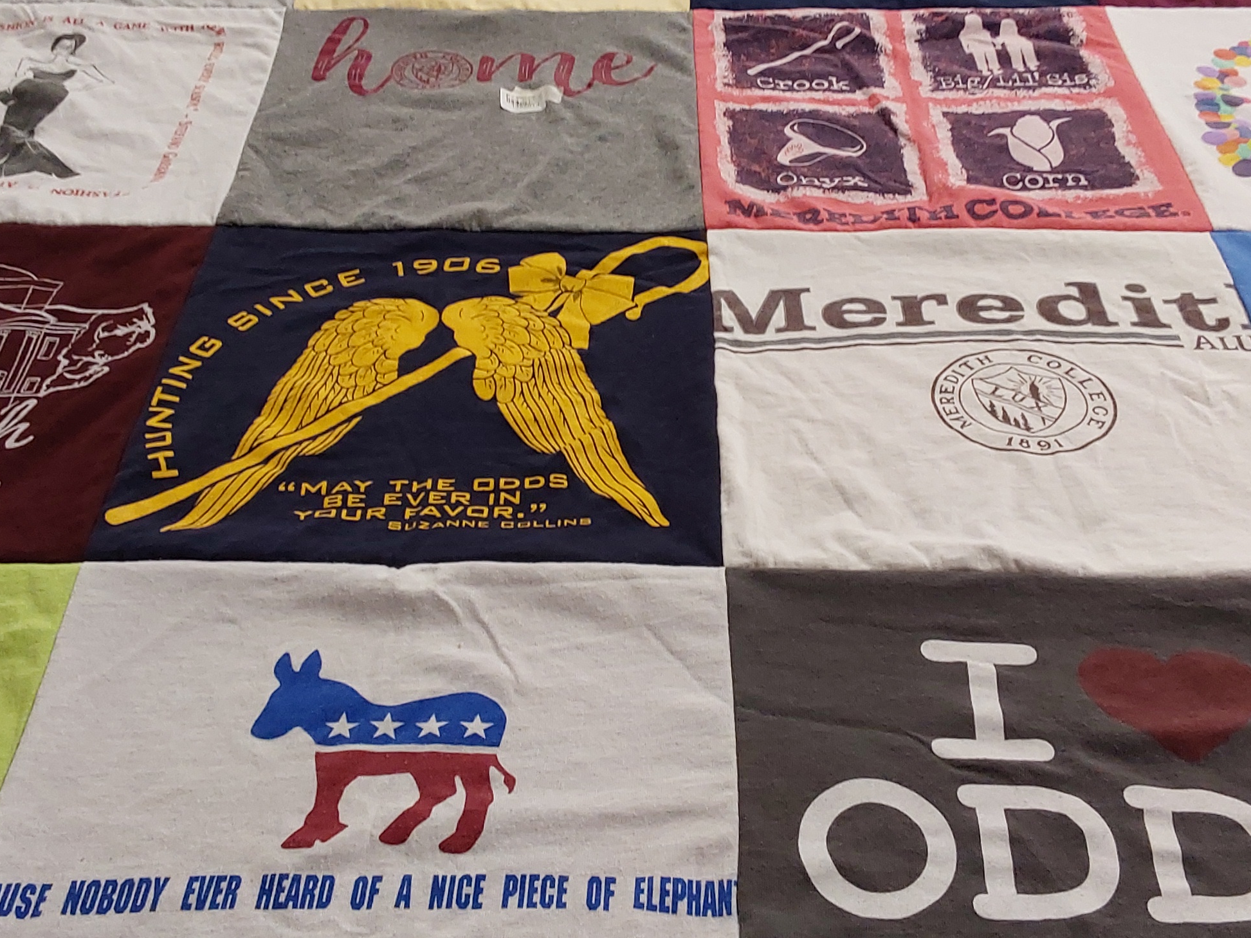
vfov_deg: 30.8
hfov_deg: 40.4
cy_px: 407
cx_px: 599
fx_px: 1698
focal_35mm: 47
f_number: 1.9
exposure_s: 1/60
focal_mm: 2.91
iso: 80
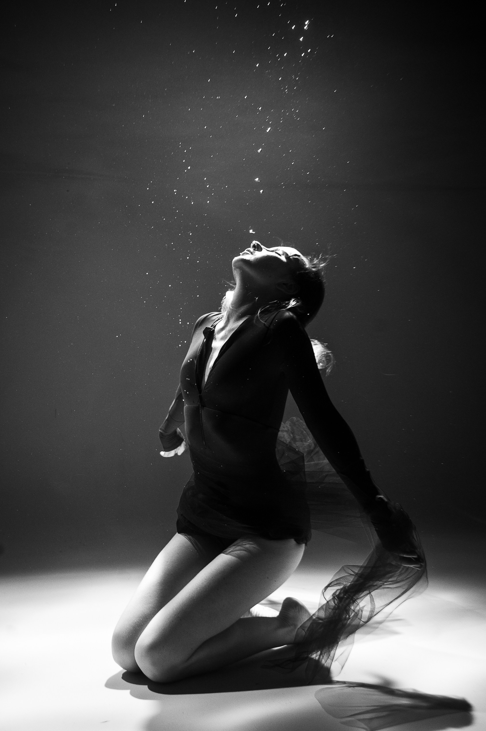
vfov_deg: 56.5
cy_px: 366
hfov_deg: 39.4
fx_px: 679
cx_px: 243
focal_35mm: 34
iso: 640
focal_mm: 33.5
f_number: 4
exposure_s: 1/320
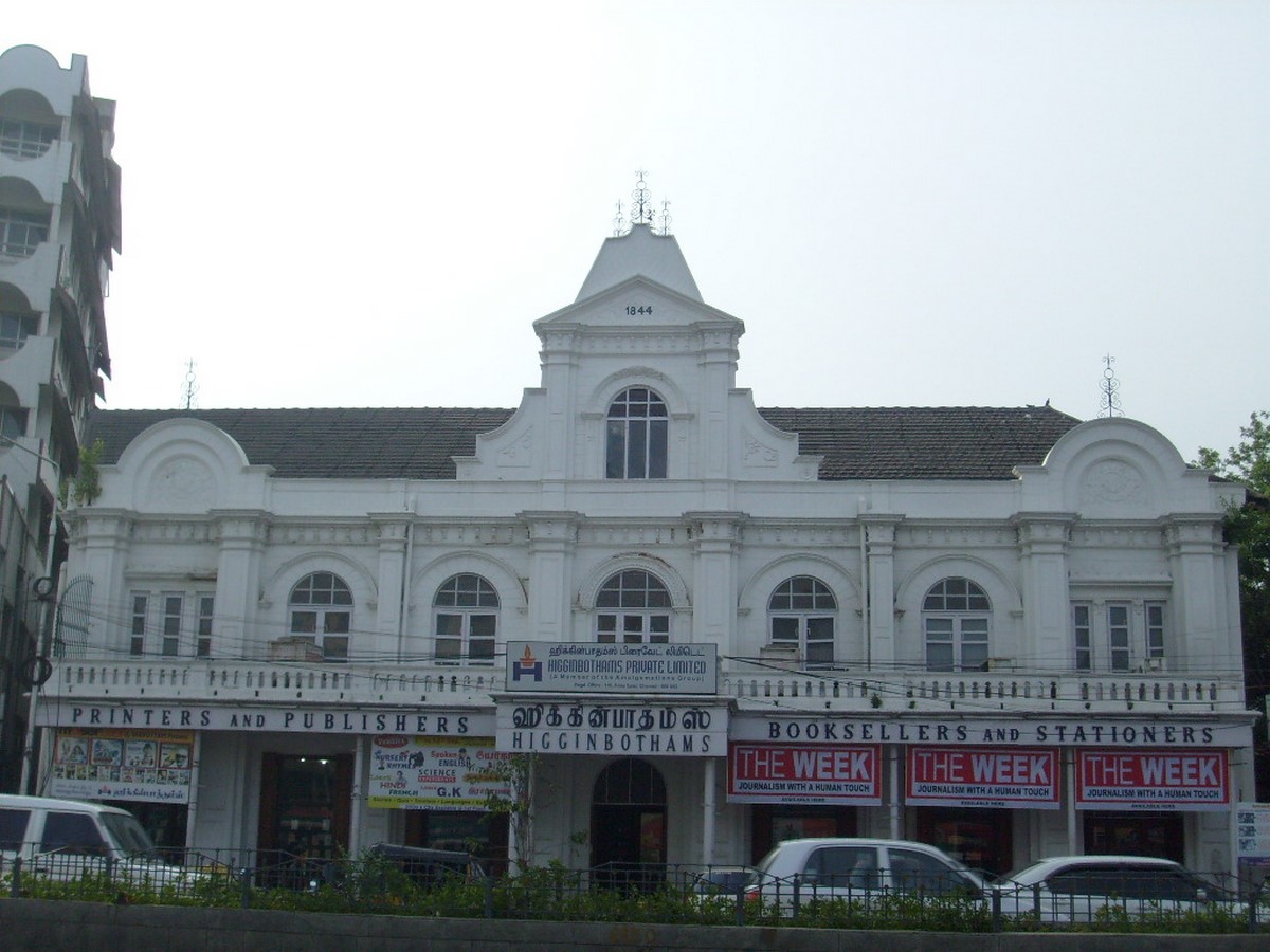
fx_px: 1578
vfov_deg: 33.6
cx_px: 635
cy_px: 476
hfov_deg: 43.9
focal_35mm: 43
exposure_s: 1/250
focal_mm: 7.2
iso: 80
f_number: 7.7
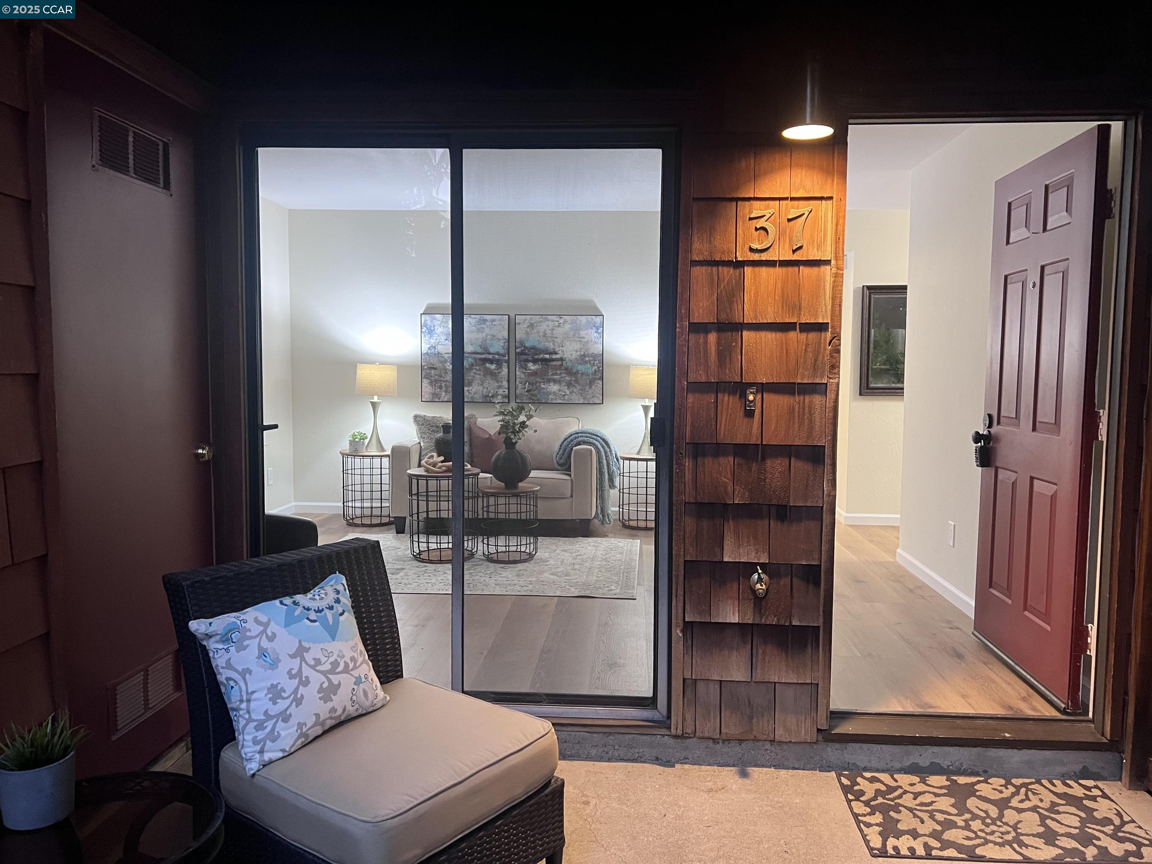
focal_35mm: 26
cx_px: 576
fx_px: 865
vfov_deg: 53.1
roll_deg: -0.5
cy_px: 432
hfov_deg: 67.3
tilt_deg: -3.0
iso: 320
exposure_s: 1/60
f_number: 1.5
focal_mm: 5.7
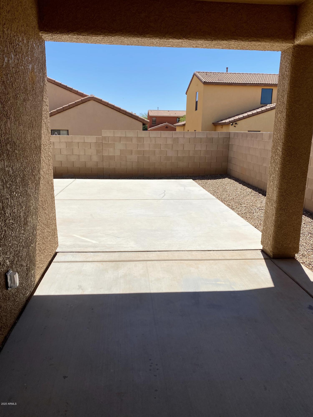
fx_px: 313
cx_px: 156
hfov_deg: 53.1
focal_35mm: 26
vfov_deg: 67.3
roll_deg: -2.3
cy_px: 208
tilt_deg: -12.3
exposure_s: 1/4115
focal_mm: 4.25
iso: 32
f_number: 1.8
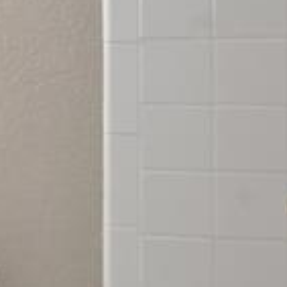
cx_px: -401
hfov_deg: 13.0
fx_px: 947
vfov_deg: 17.0
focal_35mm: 101
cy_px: 37
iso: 400
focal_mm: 14
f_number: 10
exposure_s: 1/5
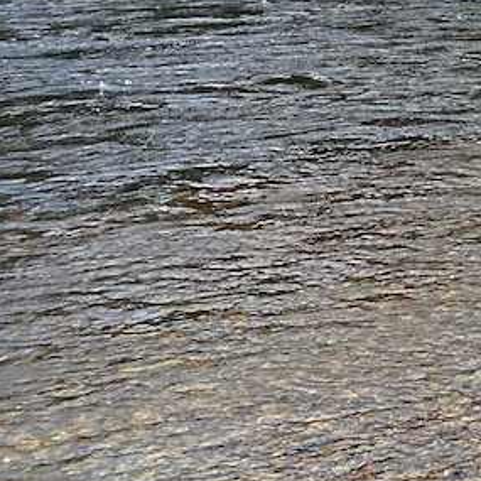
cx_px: 1178
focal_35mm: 113
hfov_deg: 12.1
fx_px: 1776
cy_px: -343
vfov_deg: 14.0
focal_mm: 4.25
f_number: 1.8
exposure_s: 1/2755
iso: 32
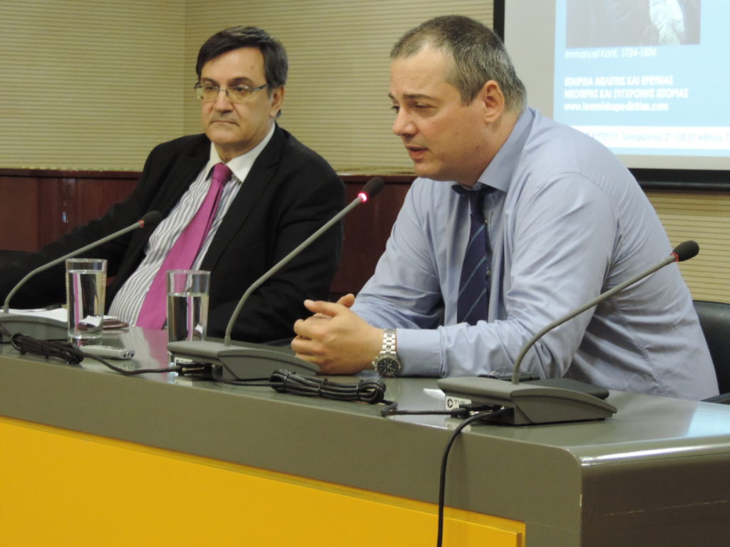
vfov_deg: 14.1
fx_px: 2214
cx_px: 365
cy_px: 274
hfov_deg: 18.7
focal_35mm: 105
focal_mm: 18.7
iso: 800
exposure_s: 1/20
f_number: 4.2
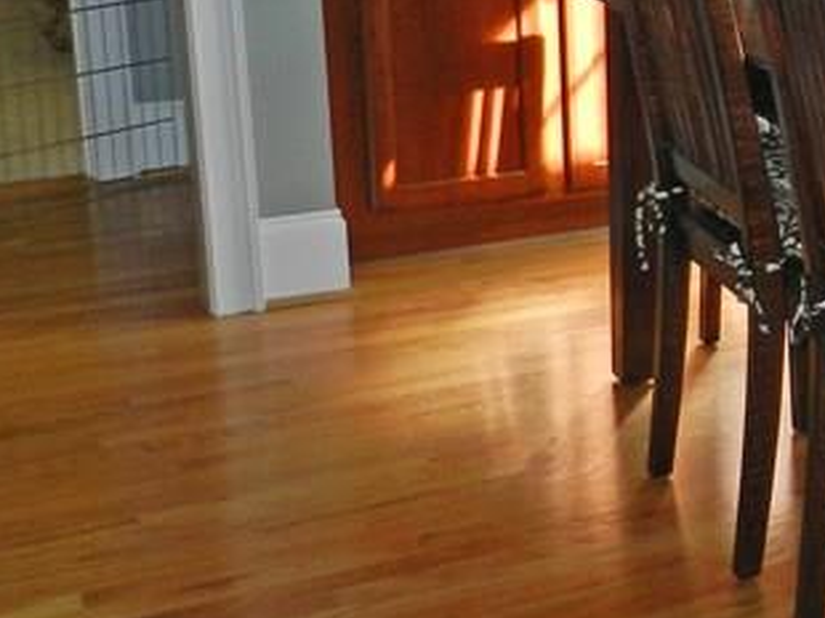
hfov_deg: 22.5
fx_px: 1810
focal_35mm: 76
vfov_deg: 19.1
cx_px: 1120
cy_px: 75
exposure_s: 1/50
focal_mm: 4
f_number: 3.4
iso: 160
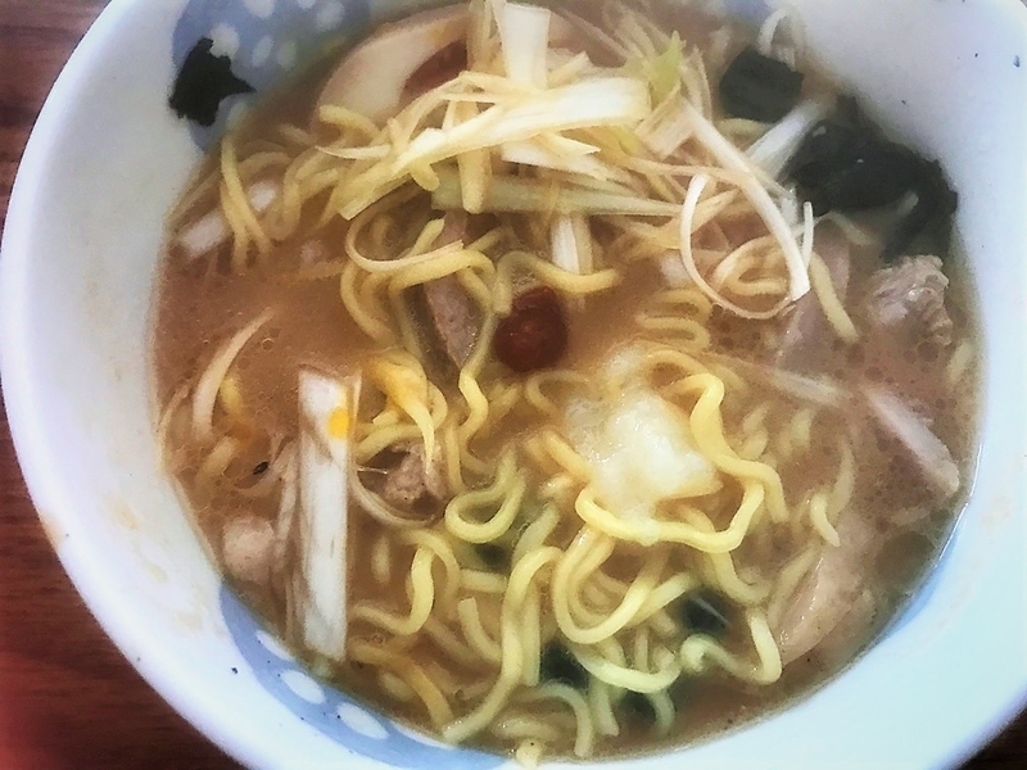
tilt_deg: -71.7
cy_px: 385
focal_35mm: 28
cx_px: 514
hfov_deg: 63.4
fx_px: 831
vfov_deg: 49.7
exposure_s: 1/20
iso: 40
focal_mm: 3.99
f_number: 1.8
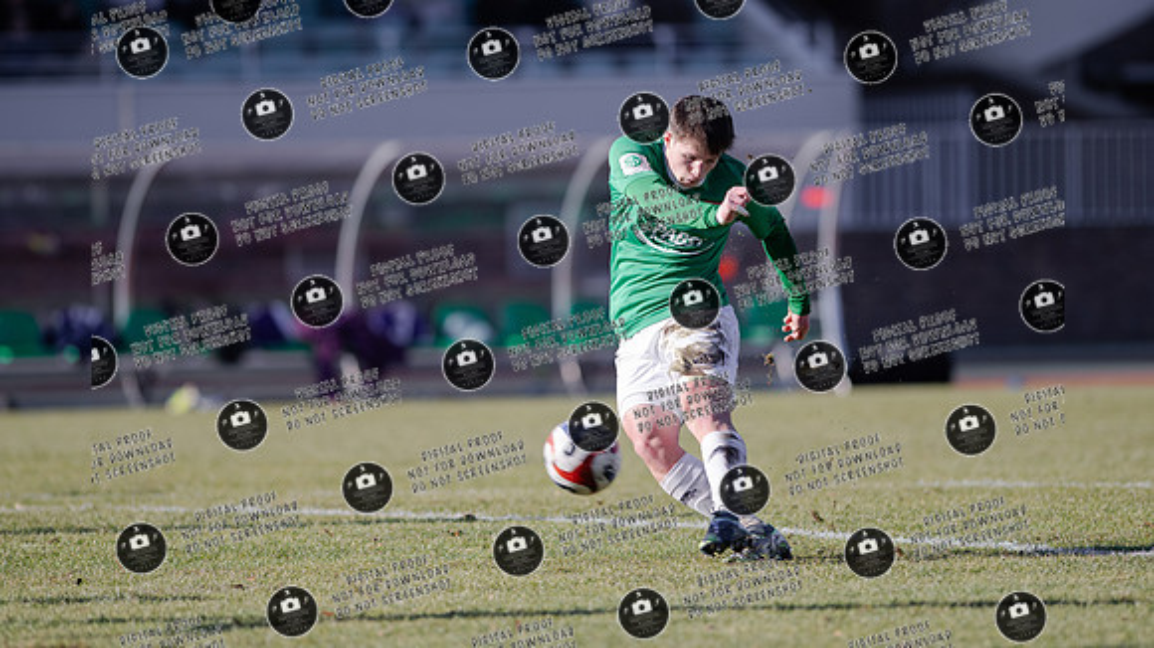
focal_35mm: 381
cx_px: 587
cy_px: 249
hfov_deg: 5.7
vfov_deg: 3.2
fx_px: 11669
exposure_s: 1/1600
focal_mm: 300
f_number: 3.2
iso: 180
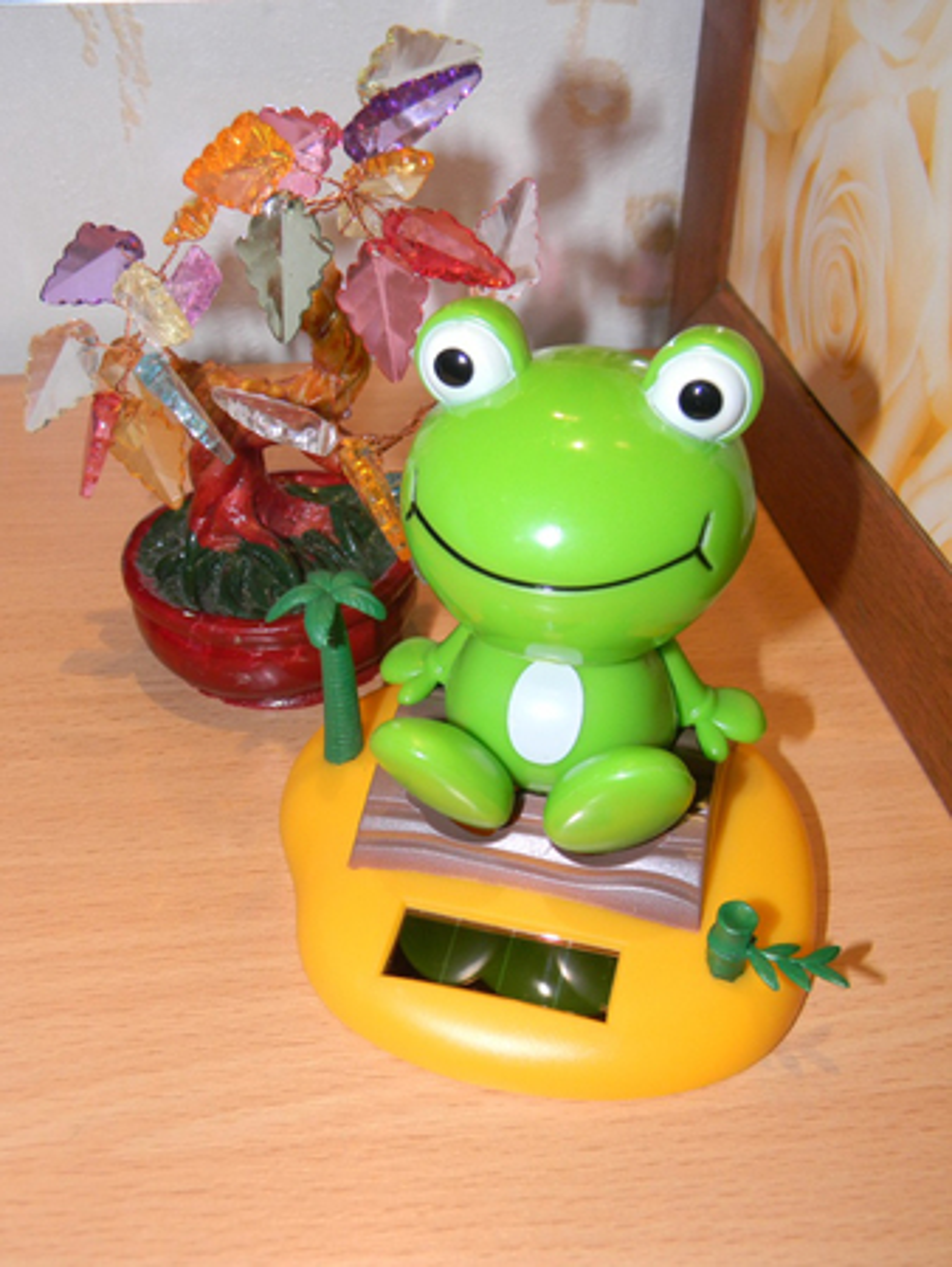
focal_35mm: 36
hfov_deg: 39.7
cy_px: 634
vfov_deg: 51.3
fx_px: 1319
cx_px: 476
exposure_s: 1/30
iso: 200
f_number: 3.7
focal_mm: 6.4
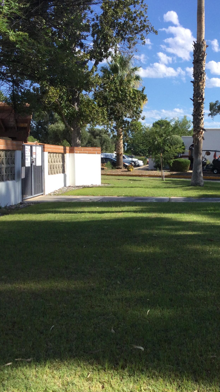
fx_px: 477
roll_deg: -0.5
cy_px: 195
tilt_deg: -2.9
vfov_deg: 44.6
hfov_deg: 25.6
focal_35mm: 46
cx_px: 169
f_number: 2.4
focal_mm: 3.3
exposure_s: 1/815
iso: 25
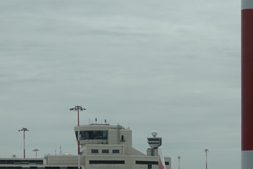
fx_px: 878
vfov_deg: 10.7
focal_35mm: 125
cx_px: 360
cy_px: 213
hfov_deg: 15.4
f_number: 3.2
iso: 400
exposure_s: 1/2500
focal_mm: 14.5
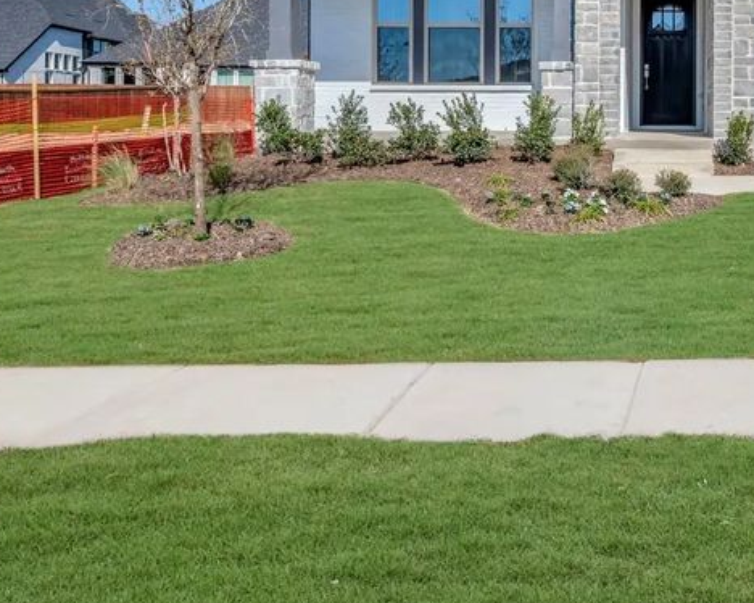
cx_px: 672
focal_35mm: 38
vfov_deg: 37.7
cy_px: 120
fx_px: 848
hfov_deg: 43.9
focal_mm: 18.5
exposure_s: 1/500
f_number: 9
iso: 100
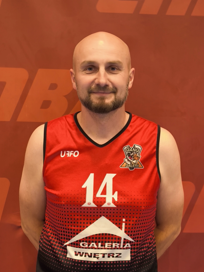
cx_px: 101
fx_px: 267
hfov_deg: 41.8
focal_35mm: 34
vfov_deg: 54.0
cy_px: 137
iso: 250
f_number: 1.9
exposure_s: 1/50
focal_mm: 6.92
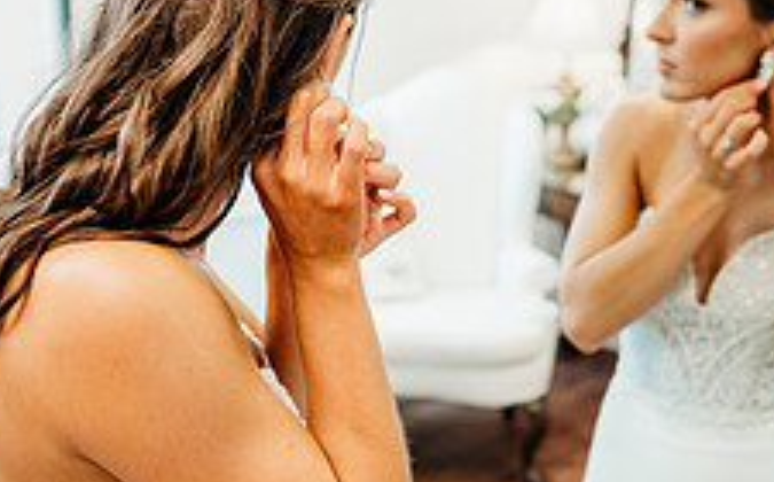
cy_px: 241
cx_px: 351
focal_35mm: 49
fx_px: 1032
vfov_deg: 26.3
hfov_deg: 41.1
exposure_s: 1/160
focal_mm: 24
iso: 320
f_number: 2.5
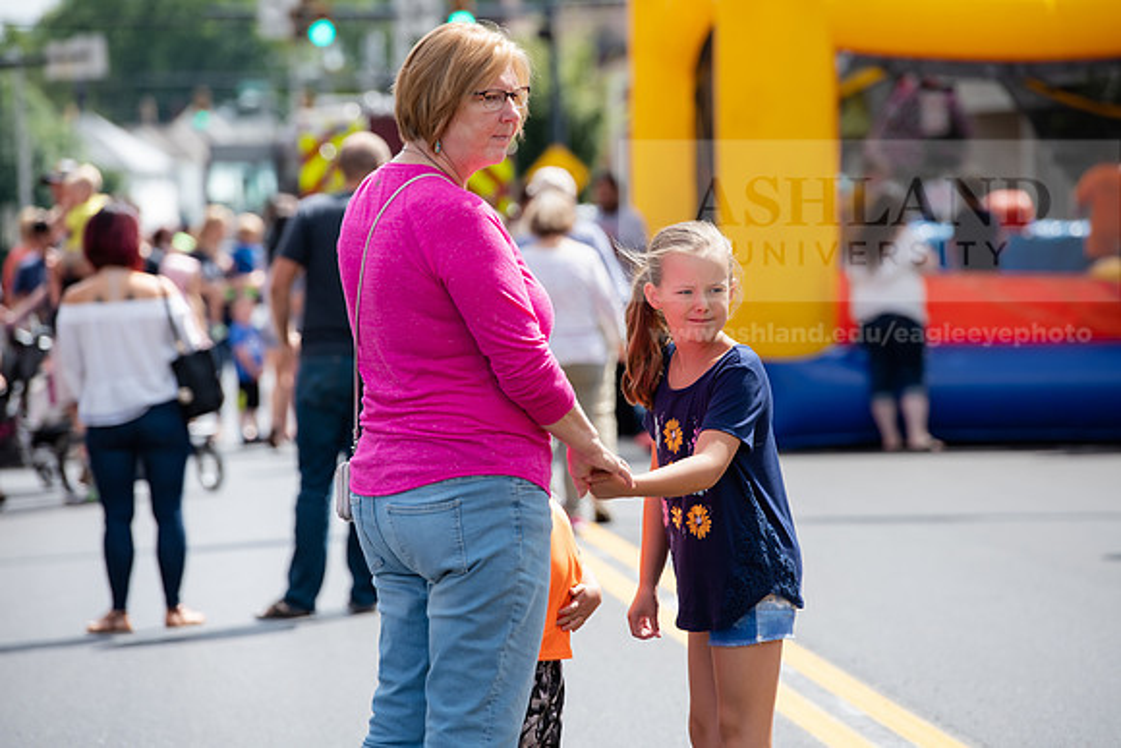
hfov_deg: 10.8
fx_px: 5917
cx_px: 560
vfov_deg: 7.2
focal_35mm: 190
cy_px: 374
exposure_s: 1/400
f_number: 5.6
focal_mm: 190
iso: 160
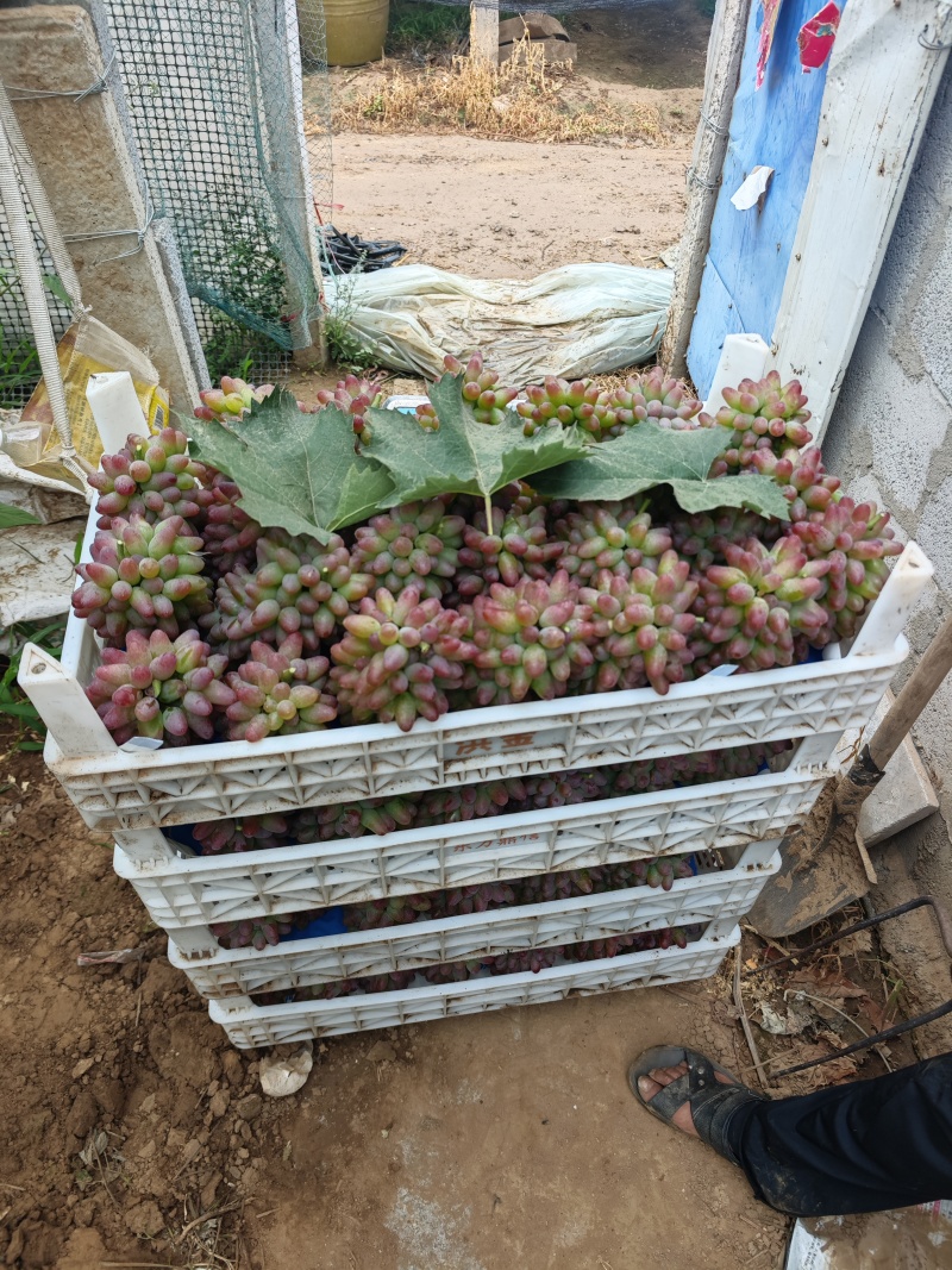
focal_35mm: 23
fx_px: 844
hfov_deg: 58.9
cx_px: 476
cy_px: 635
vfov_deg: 73.9
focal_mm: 8.72
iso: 200
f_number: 2
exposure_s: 1/101
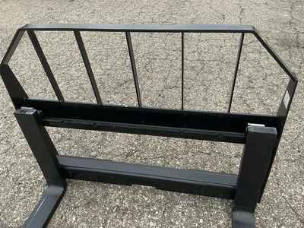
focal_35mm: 28
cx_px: 152
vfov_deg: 49.7
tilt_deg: -36.2
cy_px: 114
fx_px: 246
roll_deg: +1.8
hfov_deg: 63.4
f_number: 1.8
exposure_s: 1/635
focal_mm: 3
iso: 25
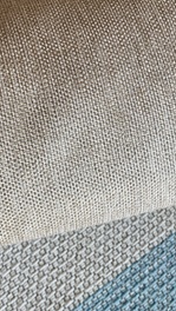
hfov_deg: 22.0
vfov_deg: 36.1
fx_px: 447
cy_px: 32
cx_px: 33
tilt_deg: -65.0
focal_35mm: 54
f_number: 1.8
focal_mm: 4.25
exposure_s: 1/79
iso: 100
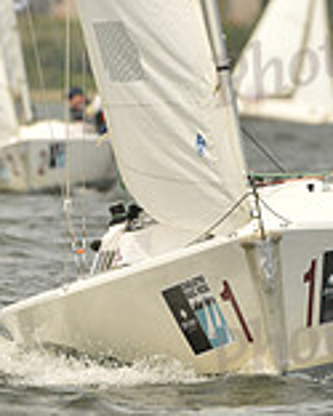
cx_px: 75
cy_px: 215
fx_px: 17156
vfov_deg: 1.4
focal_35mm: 1394
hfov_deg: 1.1
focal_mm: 400
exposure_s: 1/1600
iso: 320
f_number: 6.3
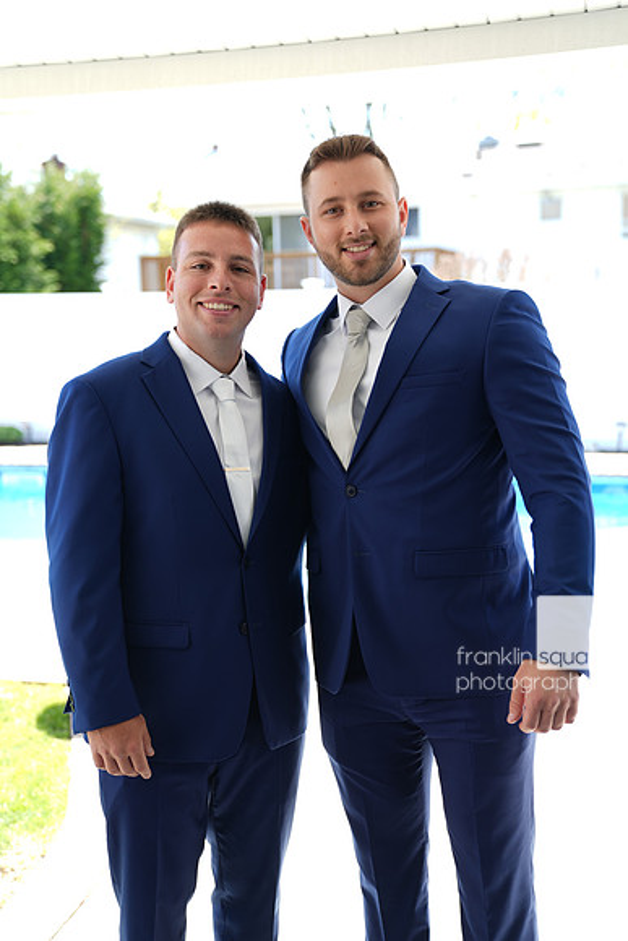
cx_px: 314
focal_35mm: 44
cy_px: 470
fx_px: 1151
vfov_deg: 44.5
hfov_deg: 30.5
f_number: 2.8
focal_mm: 44
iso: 50
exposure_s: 1/100
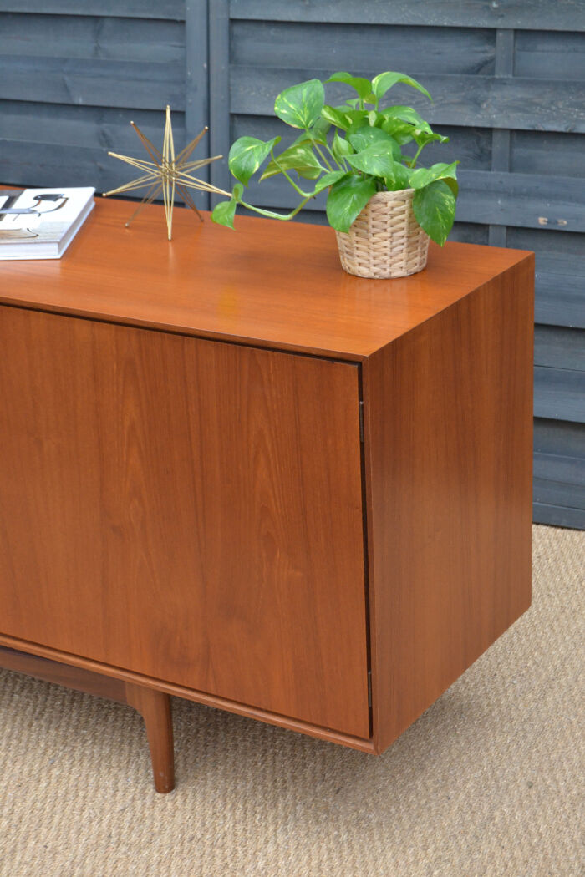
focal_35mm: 69
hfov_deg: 19.7
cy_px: 438
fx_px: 1682
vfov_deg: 29.2
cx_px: 292
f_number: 5.3
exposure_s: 1/250
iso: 1600
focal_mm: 46
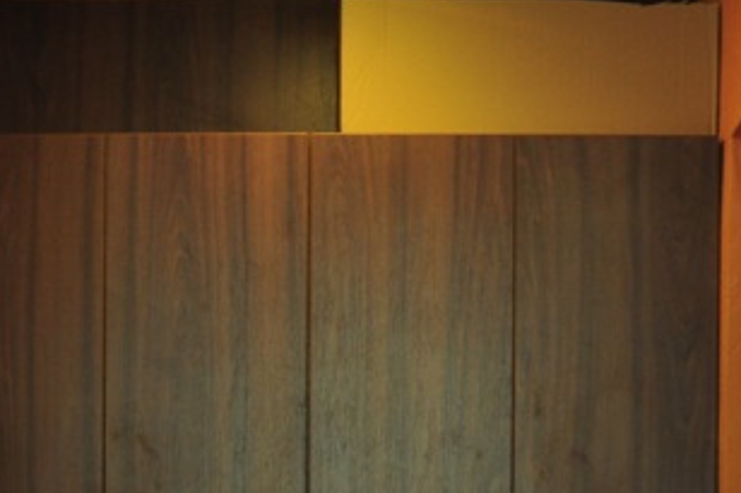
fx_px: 2153
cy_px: 791
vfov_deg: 12.3
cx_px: 354
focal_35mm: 105
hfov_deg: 19.5
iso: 400
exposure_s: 1/15
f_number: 3.8
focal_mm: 21
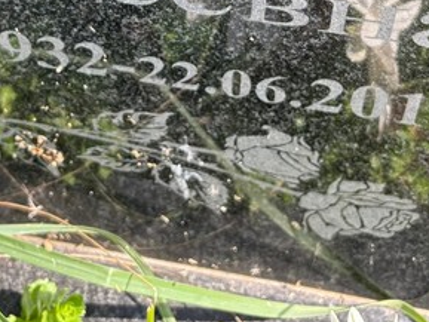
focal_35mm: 72
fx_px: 893
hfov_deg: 26.9
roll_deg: +2.0
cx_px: 141
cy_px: -119
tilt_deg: -42.1
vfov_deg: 18.7
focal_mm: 5.96
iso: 50
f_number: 1.6
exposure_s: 1/292
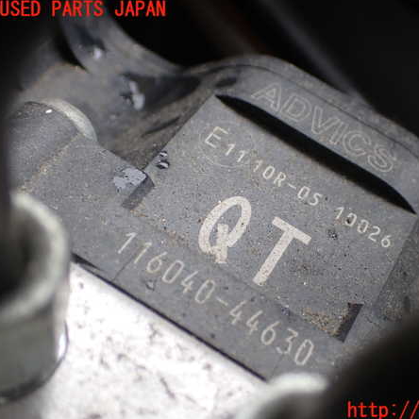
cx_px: 277
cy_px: 210
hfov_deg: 34.4
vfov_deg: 34.7
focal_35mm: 49
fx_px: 671
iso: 200
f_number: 2.8
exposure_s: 1/160
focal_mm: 7.31
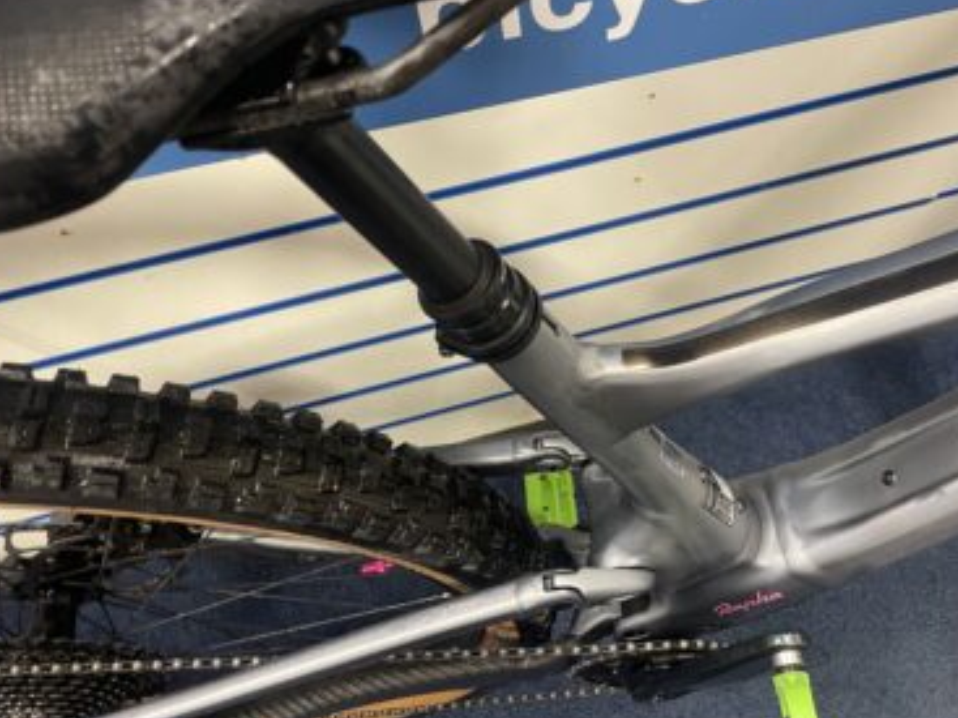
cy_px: 308
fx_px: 941
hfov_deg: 53.4
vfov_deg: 41.7
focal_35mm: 34
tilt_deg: -64.0
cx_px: 593
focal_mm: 4.2
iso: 160
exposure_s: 1/50
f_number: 1.6
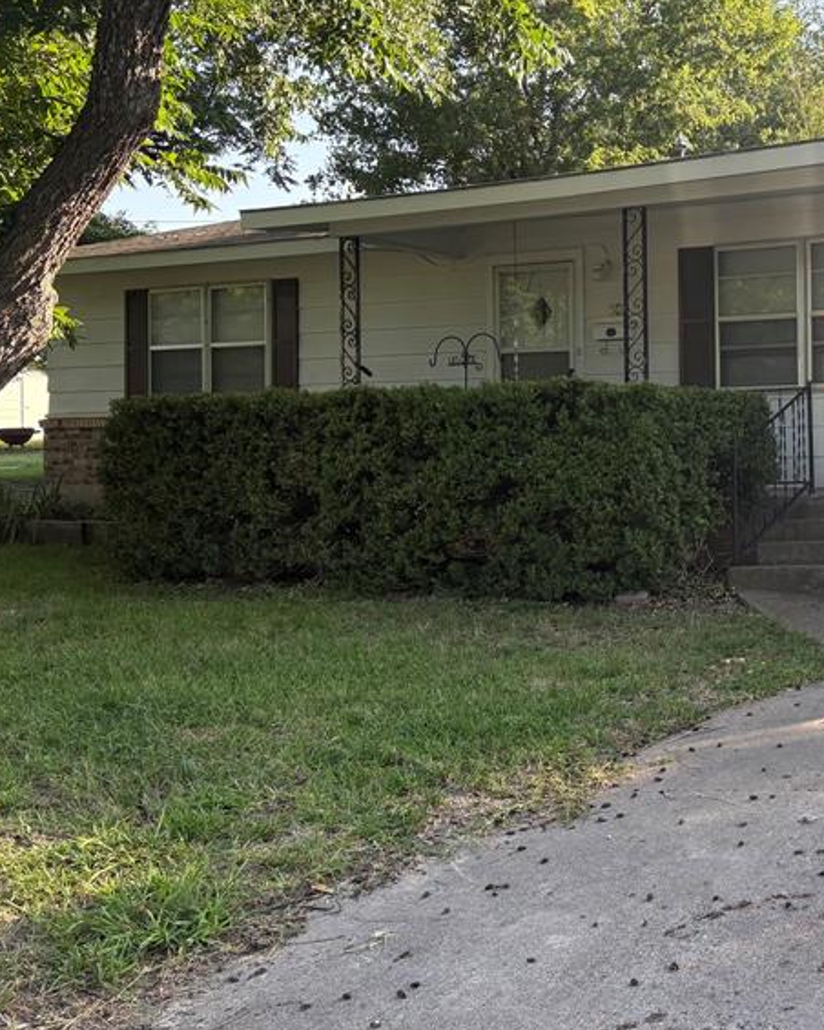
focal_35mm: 46
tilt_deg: -0.7
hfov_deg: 29.8
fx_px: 1402
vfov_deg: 40.3
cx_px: 879
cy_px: 485
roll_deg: +0.5
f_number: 1.6
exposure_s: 1/667
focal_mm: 5.96
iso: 64
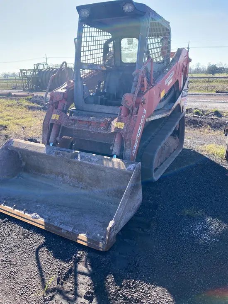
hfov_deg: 53.1
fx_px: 228
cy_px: 152
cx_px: 114
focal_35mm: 26
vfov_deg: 67.3
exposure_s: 1/805
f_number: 1.8
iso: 32
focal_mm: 4.25
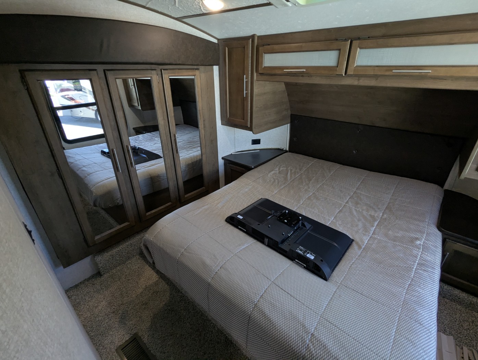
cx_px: 239
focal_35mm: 16
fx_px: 221
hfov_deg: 94.4
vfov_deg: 78.2
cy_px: 180
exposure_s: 1/57.8
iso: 221
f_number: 2.2
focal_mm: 2.35
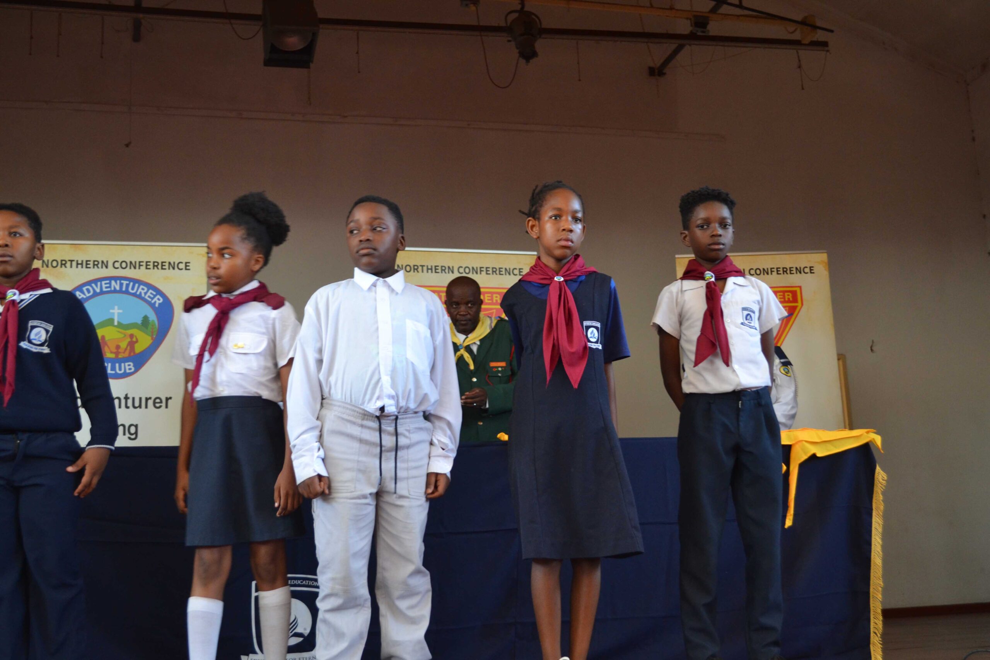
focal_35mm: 45
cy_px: 330
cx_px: 495
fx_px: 1237
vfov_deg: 29.9
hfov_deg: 43.6
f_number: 4.5
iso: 900
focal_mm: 30
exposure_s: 1/60
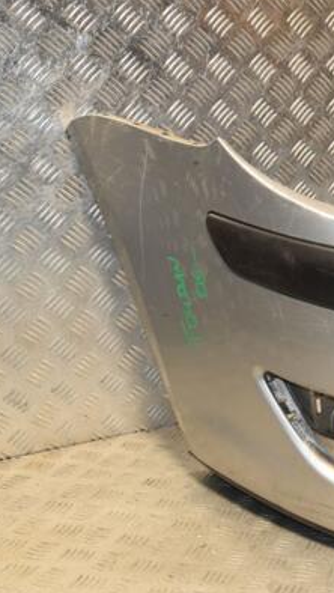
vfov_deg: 35.0
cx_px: 442
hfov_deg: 18.6
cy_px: 296
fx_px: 940
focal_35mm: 60
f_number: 7.1
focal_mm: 25
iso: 800
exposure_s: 1/200
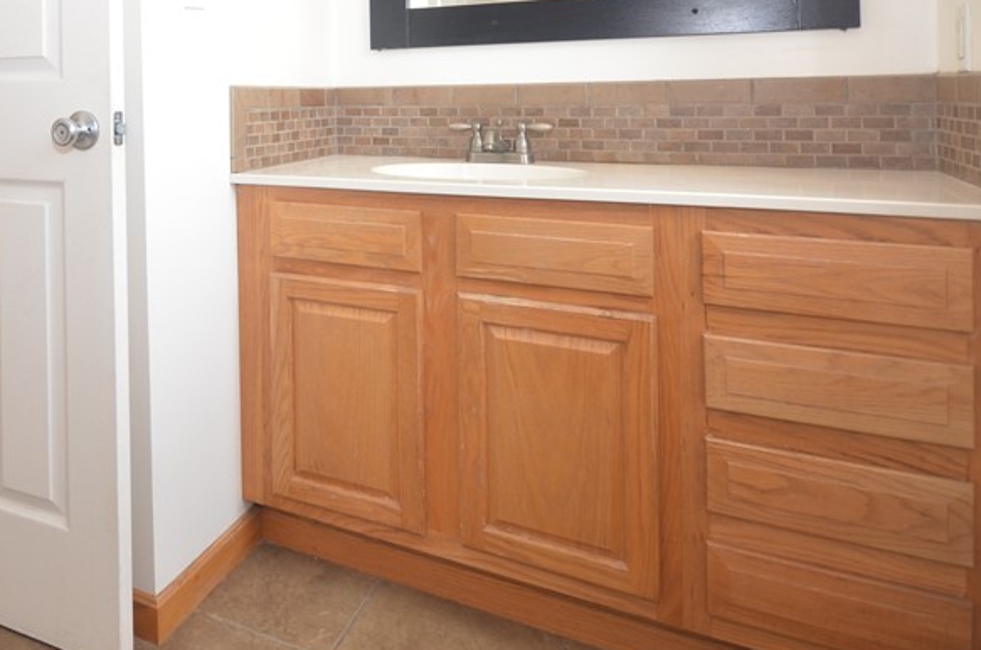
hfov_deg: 61.5
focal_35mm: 28
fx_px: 761
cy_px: 61
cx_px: 231
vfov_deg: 42.3
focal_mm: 10
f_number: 4
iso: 220
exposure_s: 1/60
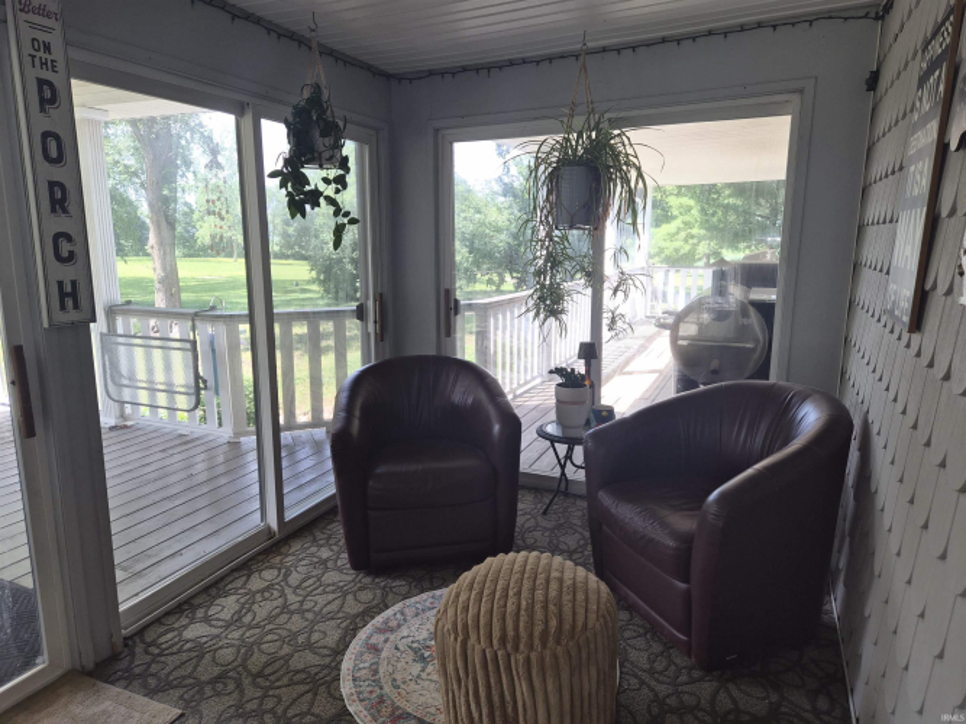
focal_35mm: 23
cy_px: 362
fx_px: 642
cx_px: 483
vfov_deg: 58.9
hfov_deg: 73.9
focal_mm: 5.4
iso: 25
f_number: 1.8
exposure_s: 1/161
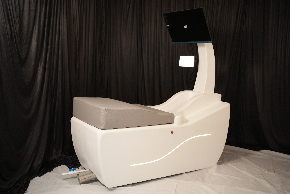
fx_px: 282
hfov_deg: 54.4
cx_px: 145
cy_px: 97
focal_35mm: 35
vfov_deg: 37.9
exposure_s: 1/200
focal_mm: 35
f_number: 4
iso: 500
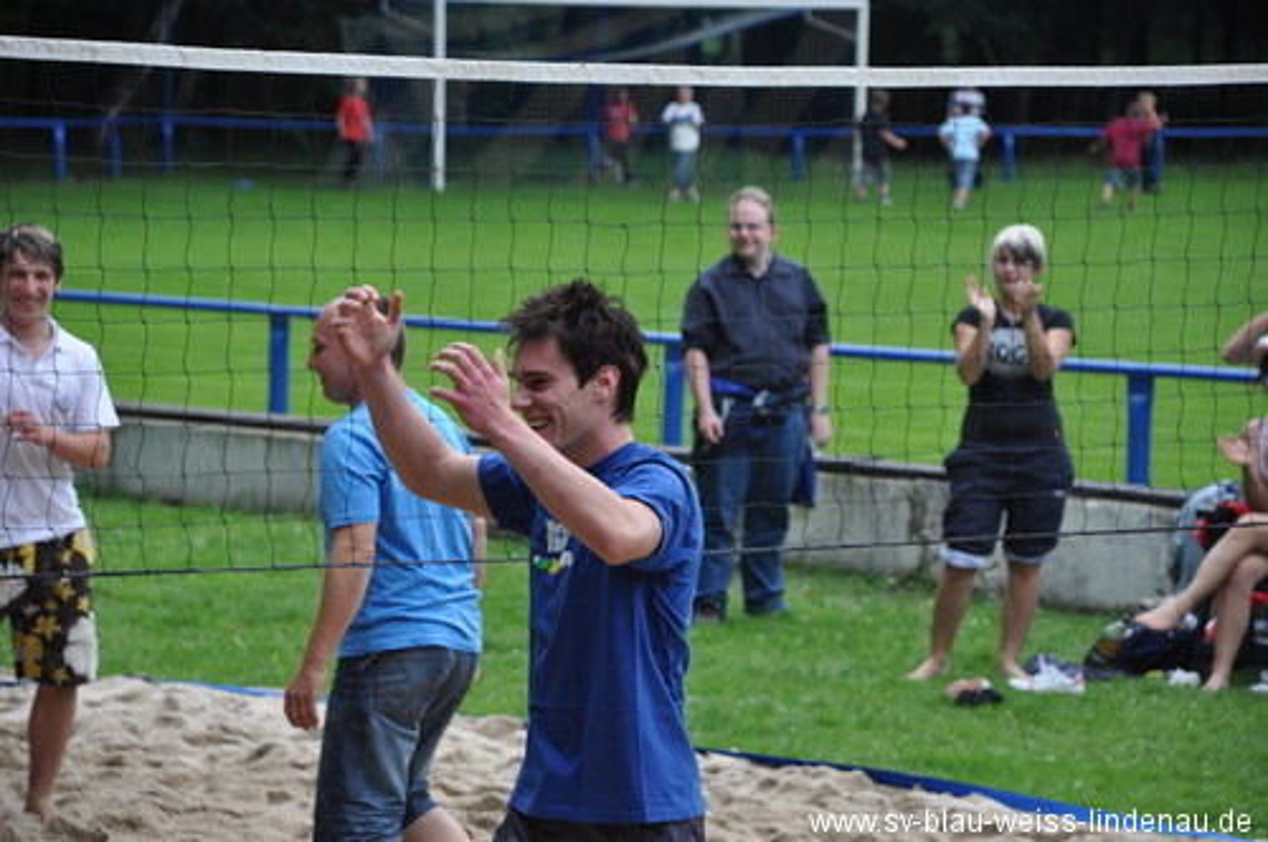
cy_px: 421
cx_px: 634
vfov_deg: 6.8
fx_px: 7123
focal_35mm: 202
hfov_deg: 10.2
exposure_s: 1/1000
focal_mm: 135
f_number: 5.6
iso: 640
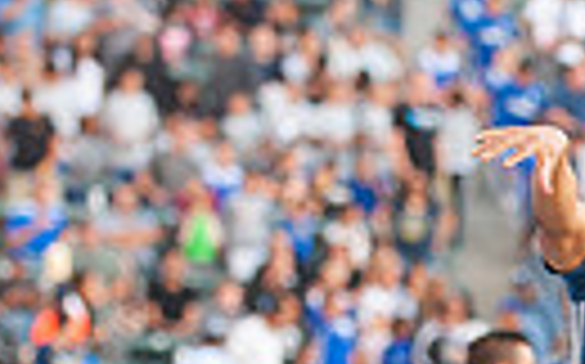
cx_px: 662
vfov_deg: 2.5
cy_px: 508
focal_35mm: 527
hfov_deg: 4.0
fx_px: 8395
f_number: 2.8
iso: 1250
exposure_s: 1/320
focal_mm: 116
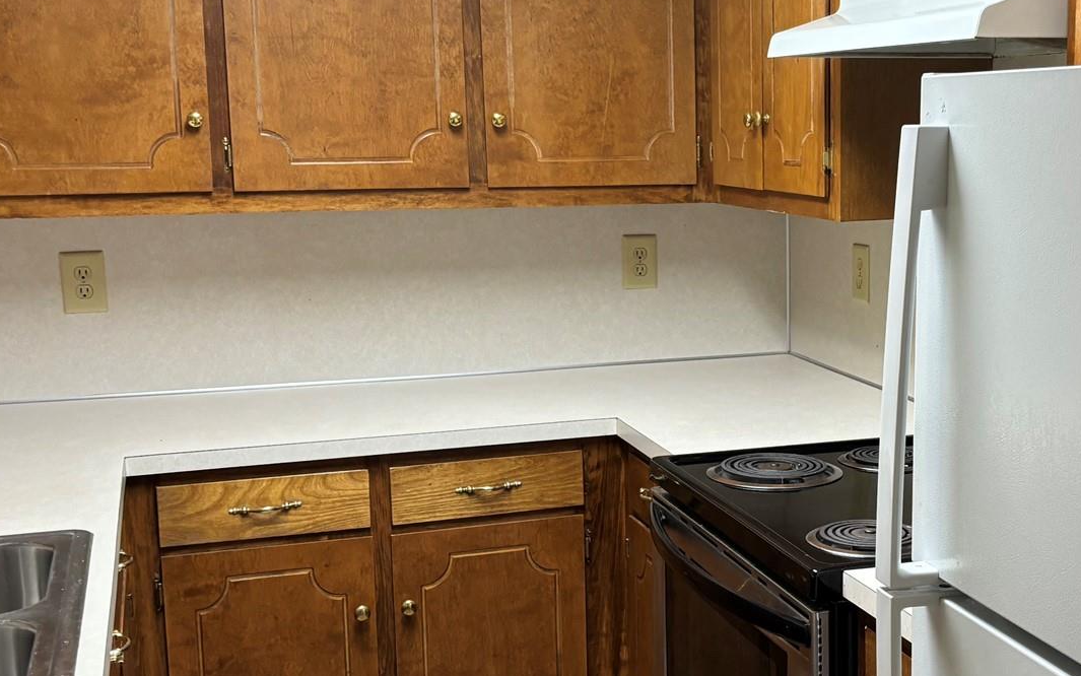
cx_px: 767
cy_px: 357
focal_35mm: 53
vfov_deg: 24.4
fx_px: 1562
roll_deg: +0.8
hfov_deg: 37.5
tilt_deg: -10.7
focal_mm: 5.96
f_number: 1.6
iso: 125
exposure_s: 1/60
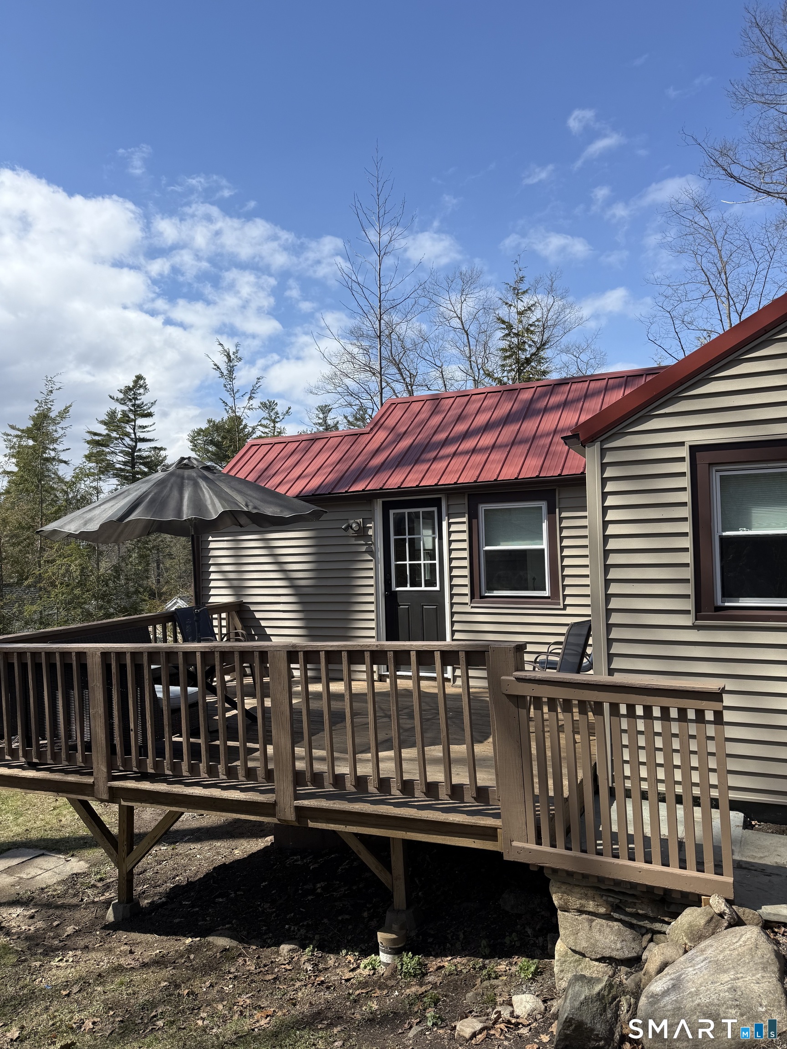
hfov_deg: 56.8
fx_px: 728
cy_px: 524
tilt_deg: +2.3
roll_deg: +1.6
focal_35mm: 24
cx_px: 394
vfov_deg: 71.6
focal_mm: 6.76
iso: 80
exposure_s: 1/3953
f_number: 1.78
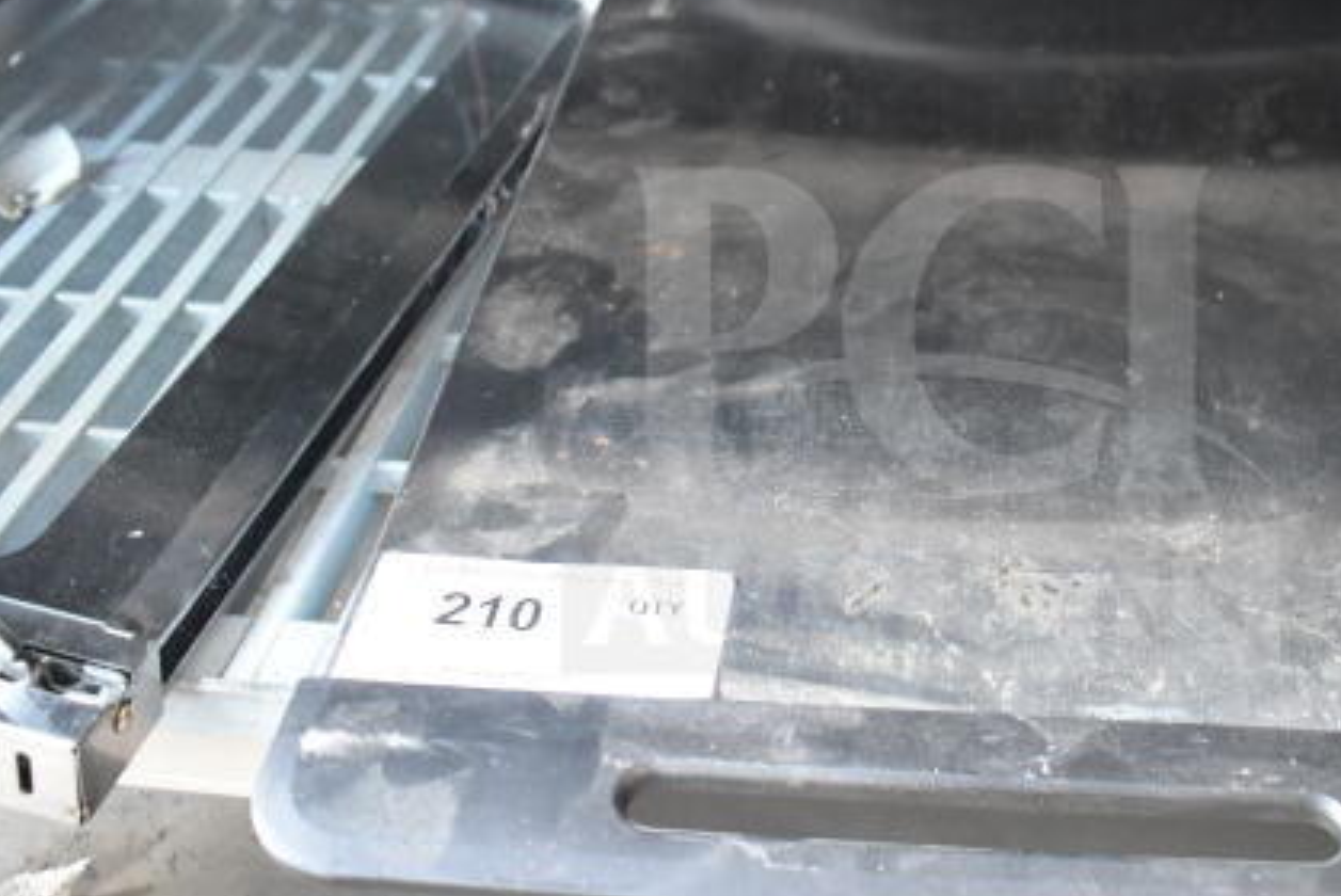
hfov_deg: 40.5
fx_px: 1789
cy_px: 421
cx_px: 919
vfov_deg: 28.1
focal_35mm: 48
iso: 1800
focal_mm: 22
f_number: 3.8
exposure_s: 1/40
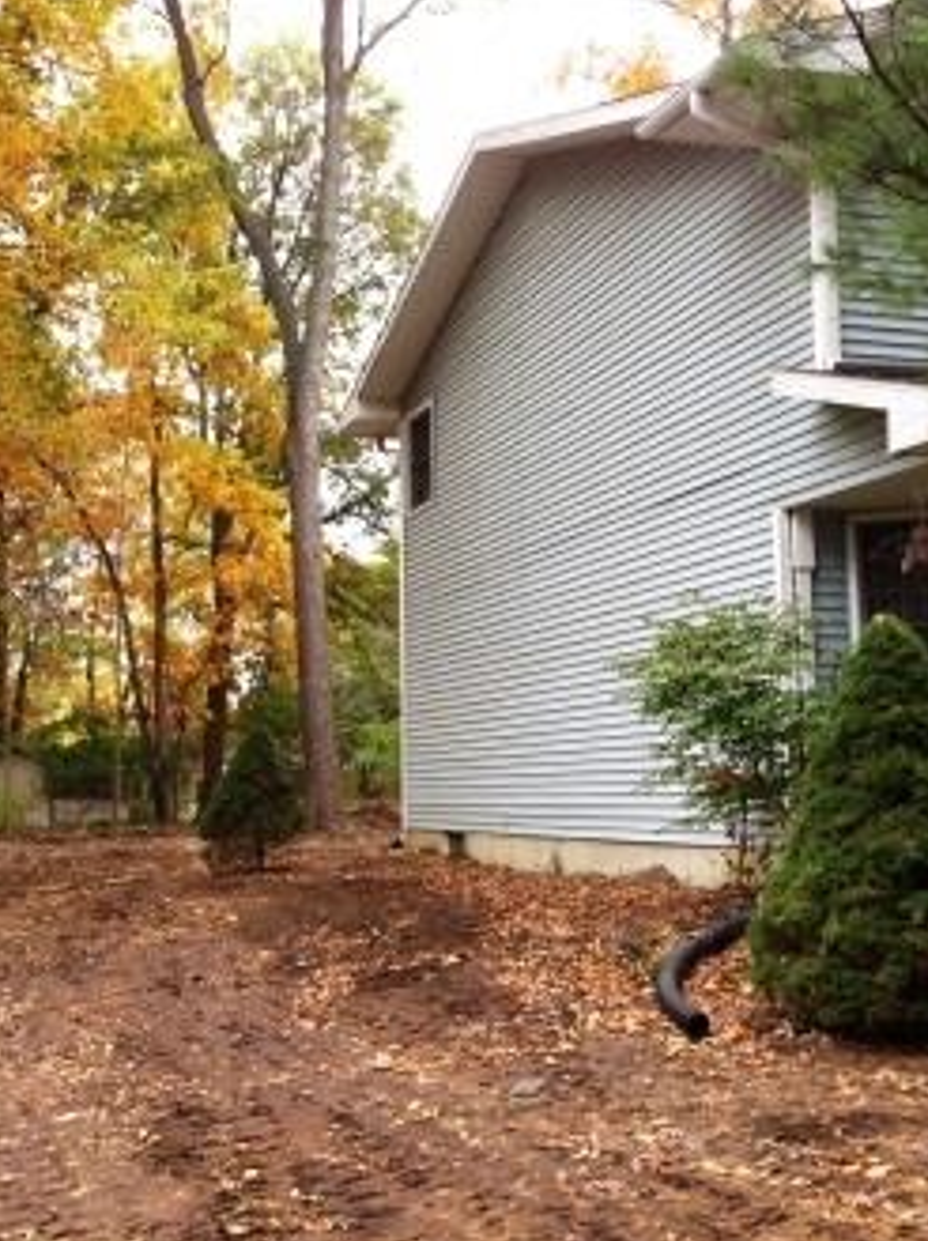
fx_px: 1612
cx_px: 328
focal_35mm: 45
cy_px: 619
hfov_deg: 31.9
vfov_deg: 42.1
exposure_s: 1/60
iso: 80
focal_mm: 4.13
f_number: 2.4
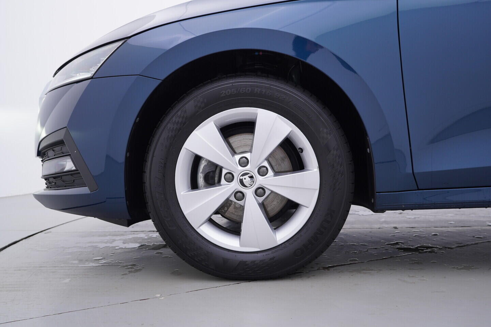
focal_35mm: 36
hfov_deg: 53.1
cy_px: 164
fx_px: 491
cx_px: 246
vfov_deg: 36.9
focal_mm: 24
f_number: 3.5
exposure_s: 1/60
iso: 125
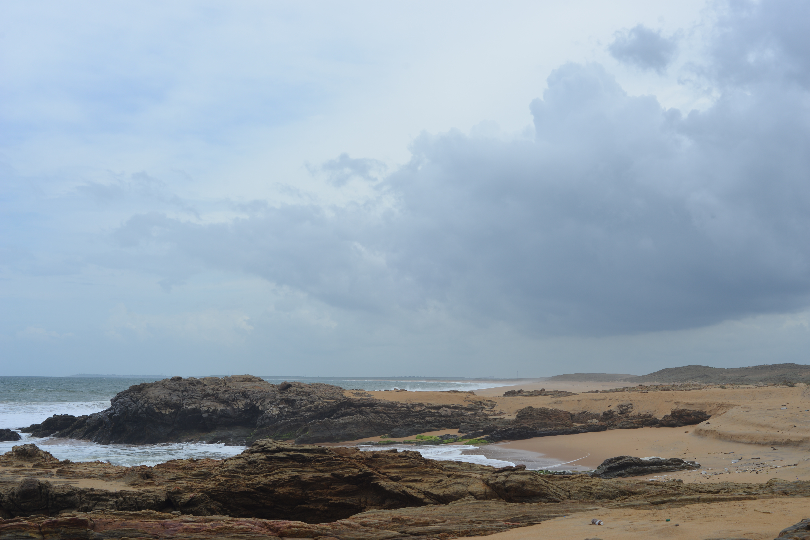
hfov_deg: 39.6
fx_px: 1125
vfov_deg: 27.0
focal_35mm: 50
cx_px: 405
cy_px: 270
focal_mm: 50
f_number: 9
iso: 100
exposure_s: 1/320
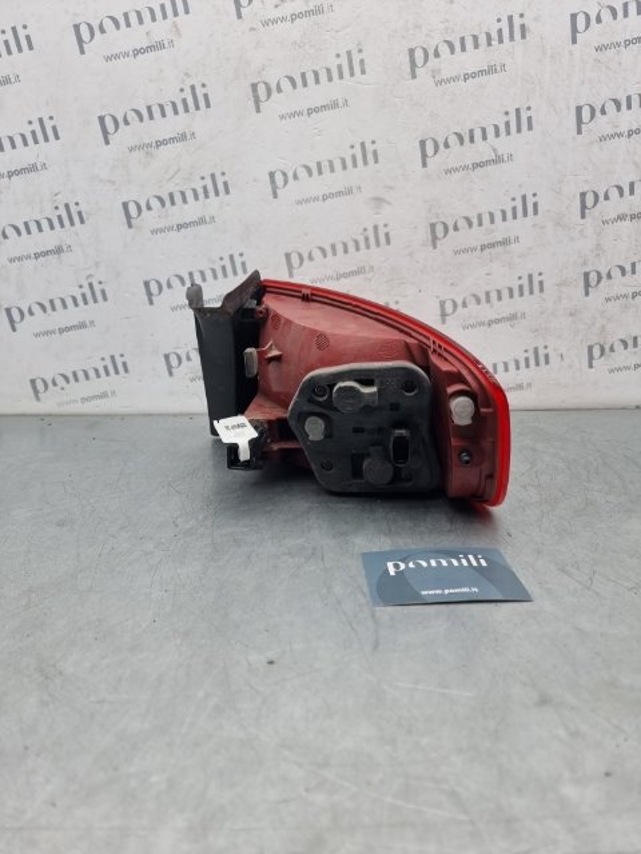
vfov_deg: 71.6
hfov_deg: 56.8
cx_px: 320
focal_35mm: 24
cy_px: 427
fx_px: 593
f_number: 1.8
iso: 50
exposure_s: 1/208
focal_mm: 6.7
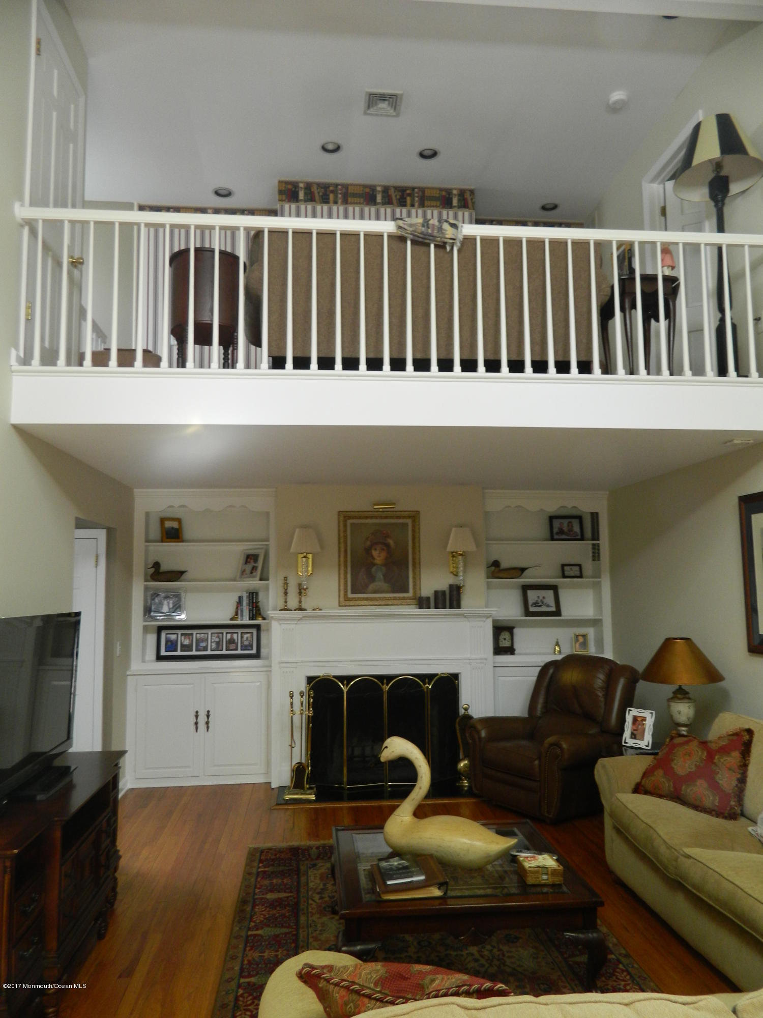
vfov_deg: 69.4
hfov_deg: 54.9
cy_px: 509
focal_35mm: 25
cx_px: 382
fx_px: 735
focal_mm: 4.5
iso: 125
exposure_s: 1/30
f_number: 3.1
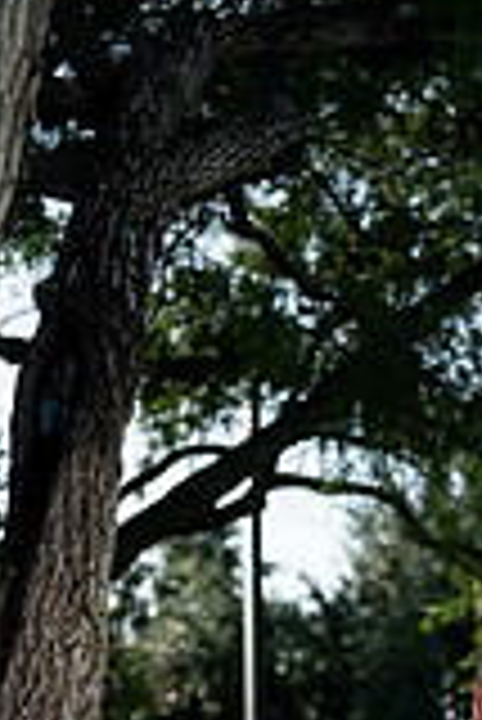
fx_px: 2365
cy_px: 981
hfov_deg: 11.4
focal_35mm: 118
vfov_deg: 16.2
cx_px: 590
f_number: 2.2
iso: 200
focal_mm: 42
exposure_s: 1/2500
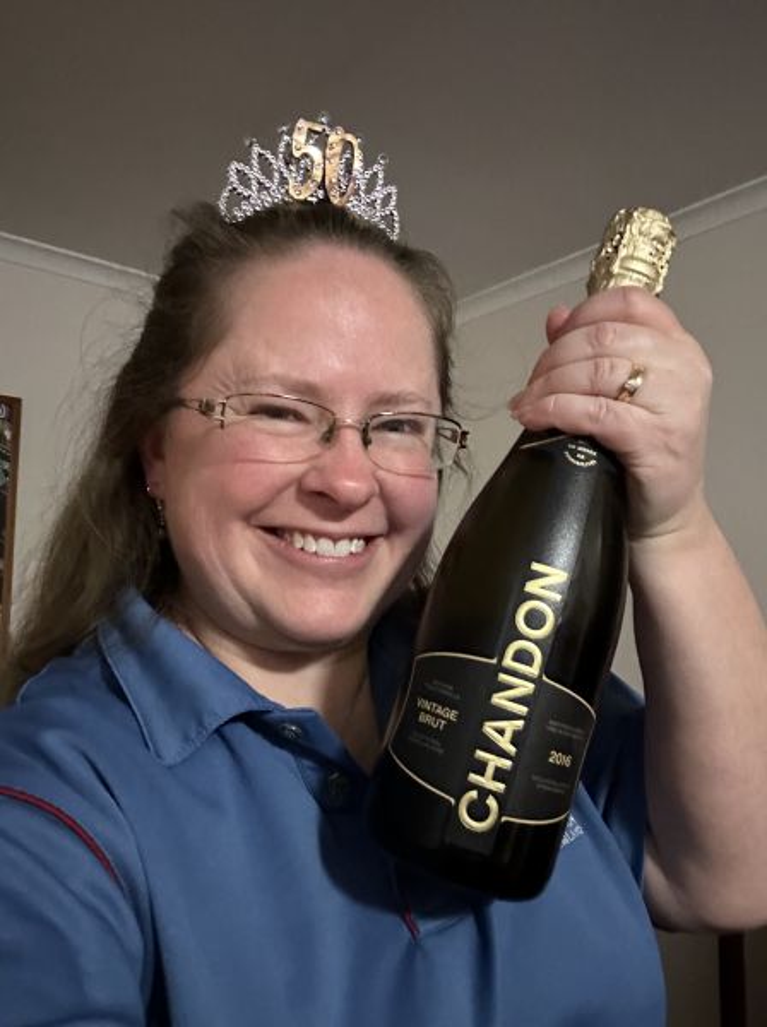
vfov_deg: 60.0
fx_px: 889
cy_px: 514
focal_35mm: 30
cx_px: 384
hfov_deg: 46.7
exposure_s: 1/17
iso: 640
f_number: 1.9
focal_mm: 2.69
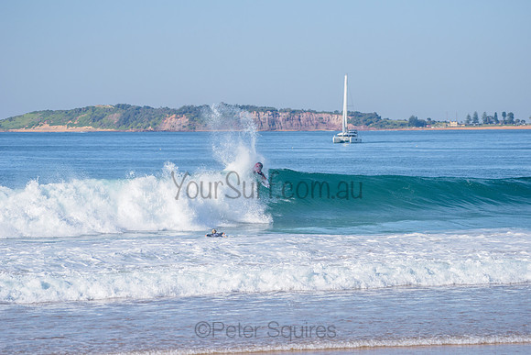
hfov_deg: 10.3
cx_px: 266
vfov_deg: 6.9
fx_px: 2951
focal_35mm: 200
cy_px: 178
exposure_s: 1/2500
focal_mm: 200
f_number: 5.6
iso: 220
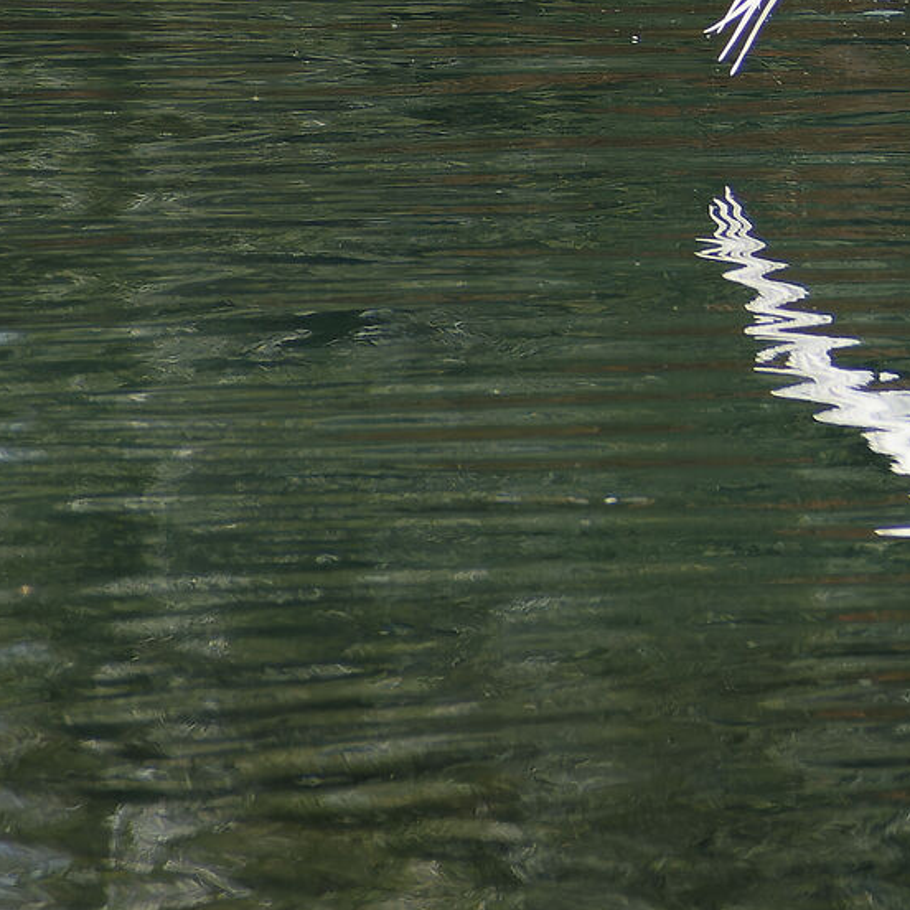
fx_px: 41222
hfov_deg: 1.3
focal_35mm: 1386
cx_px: 1828
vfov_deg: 1.3
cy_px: -115
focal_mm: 250
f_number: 8
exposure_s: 1/1600
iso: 800
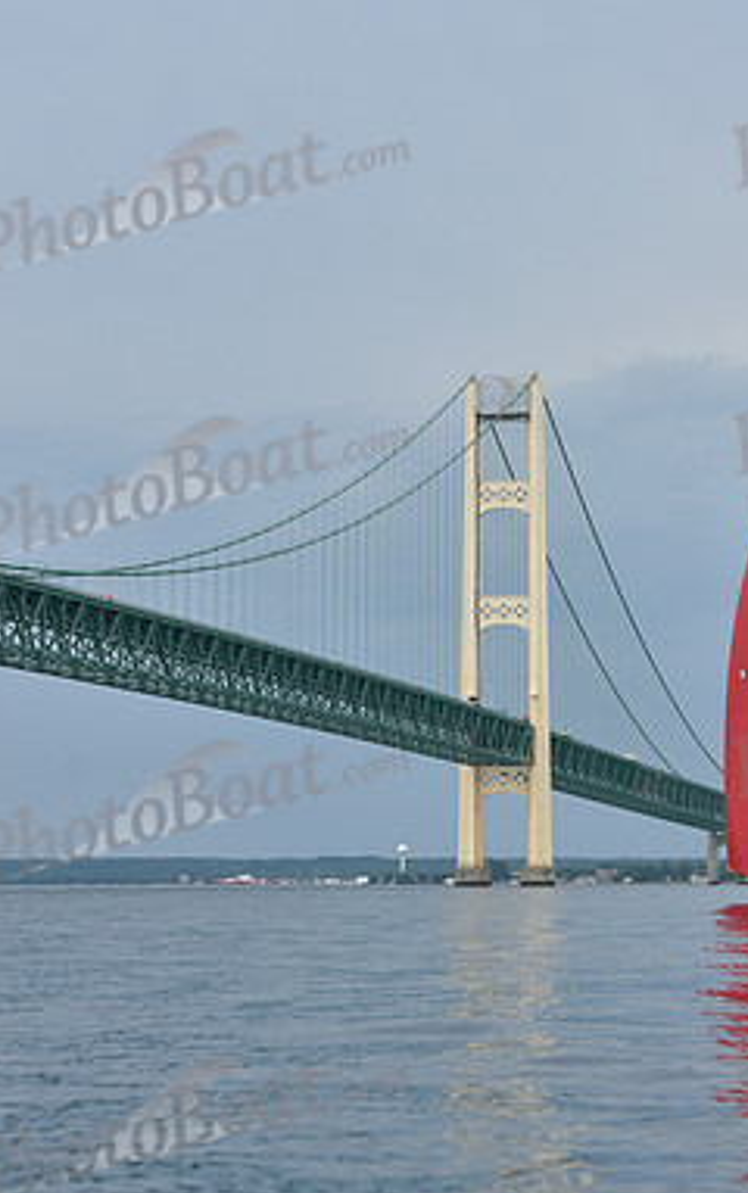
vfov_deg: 19.3
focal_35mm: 108
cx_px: 573
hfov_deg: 12.1
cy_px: 600
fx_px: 3516
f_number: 5.6
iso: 250
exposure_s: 1/800
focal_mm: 70
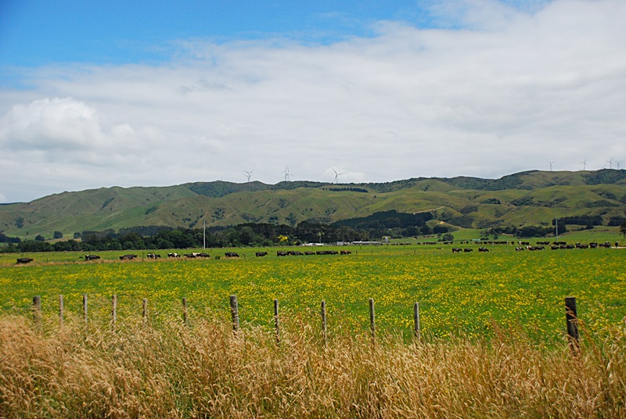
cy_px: 210
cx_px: 313
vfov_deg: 29.0
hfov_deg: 42.3
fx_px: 810
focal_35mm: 46
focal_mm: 31
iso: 400
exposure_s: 1/3200
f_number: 5.6
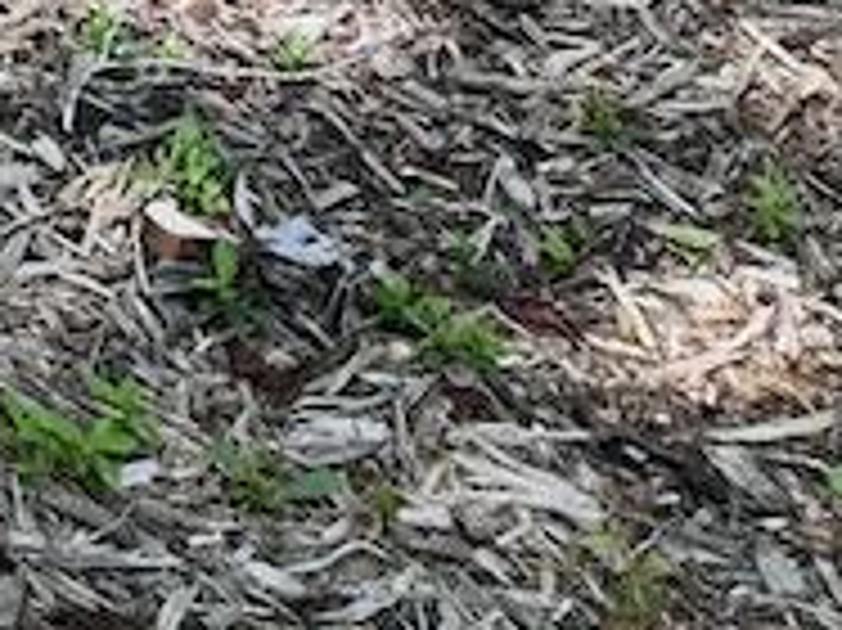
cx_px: -1171
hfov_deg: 10.9
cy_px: -1375
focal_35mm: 154
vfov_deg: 8.0
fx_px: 3743
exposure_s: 1/30
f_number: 2.8
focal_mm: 12.29
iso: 130
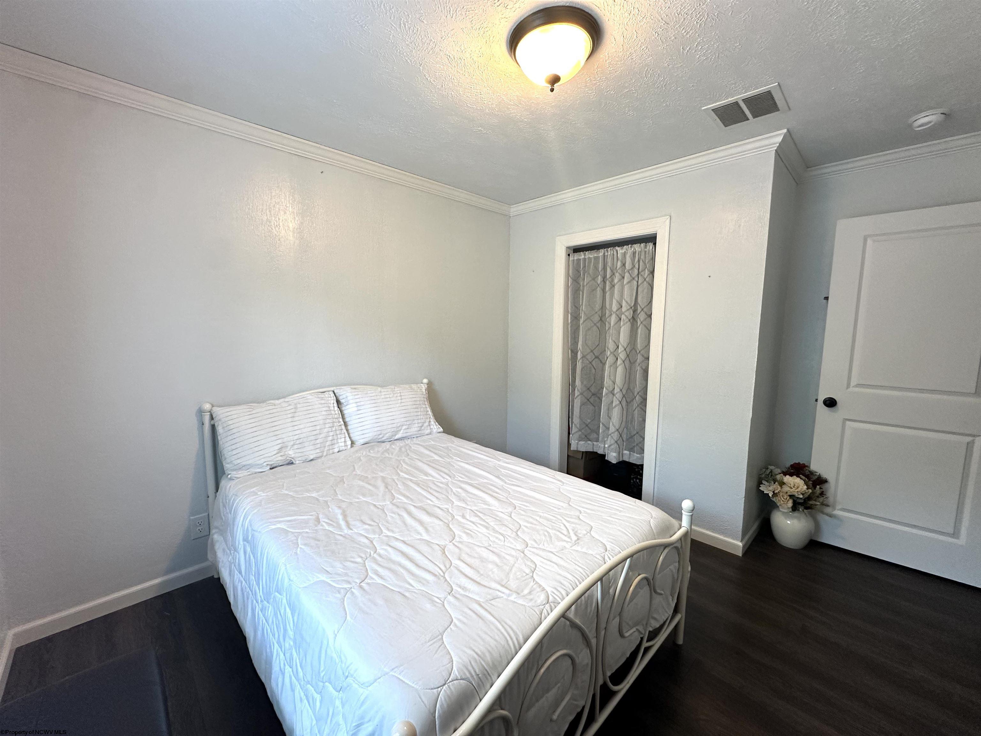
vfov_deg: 85.7
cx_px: 490
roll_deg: -0.5
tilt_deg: -6.6
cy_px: 368
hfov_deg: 102.1
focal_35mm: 14
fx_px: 397
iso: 200
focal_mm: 2.22
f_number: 2.2
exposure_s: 1/120
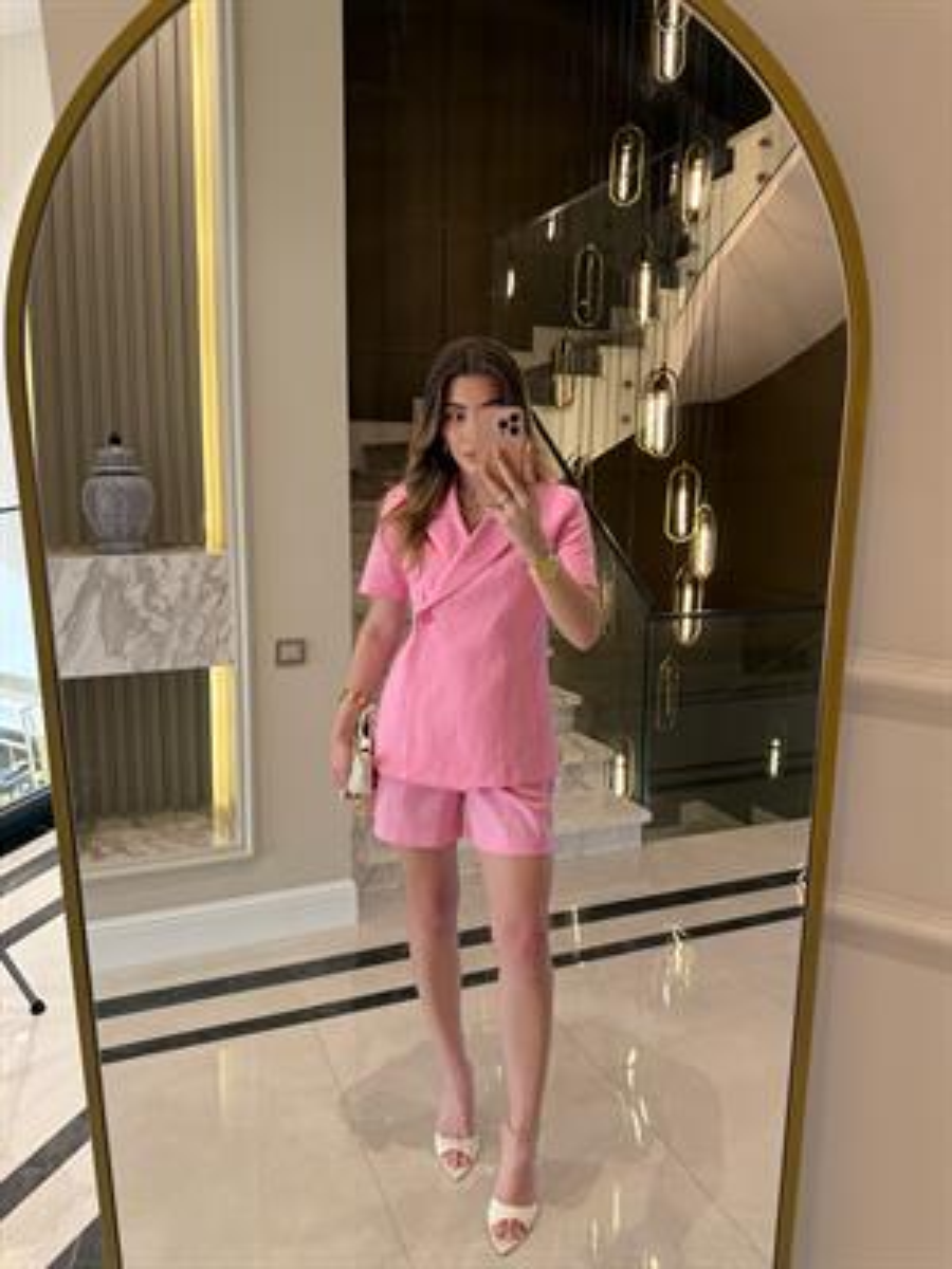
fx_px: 880
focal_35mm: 24
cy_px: 634
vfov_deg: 71.6
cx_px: 476
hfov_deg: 56.8
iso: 200
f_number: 1.78
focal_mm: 6.76
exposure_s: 1/117
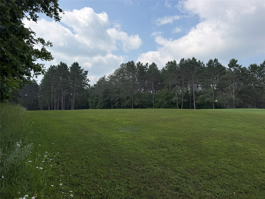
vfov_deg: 56.8
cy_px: 100
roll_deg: +0.1
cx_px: 132
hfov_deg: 71.6
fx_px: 184
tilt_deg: +2.7
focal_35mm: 24
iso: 80
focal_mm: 6.76
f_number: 1.78
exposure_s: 1/4405
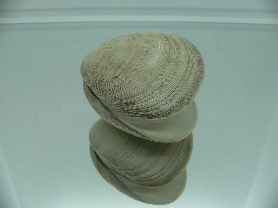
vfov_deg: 40.7
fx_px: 281
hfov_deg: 52.6
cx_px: 139
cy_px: 104
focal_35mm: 35
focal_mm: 4.6
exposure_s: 1/60
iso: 80
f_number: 2.8
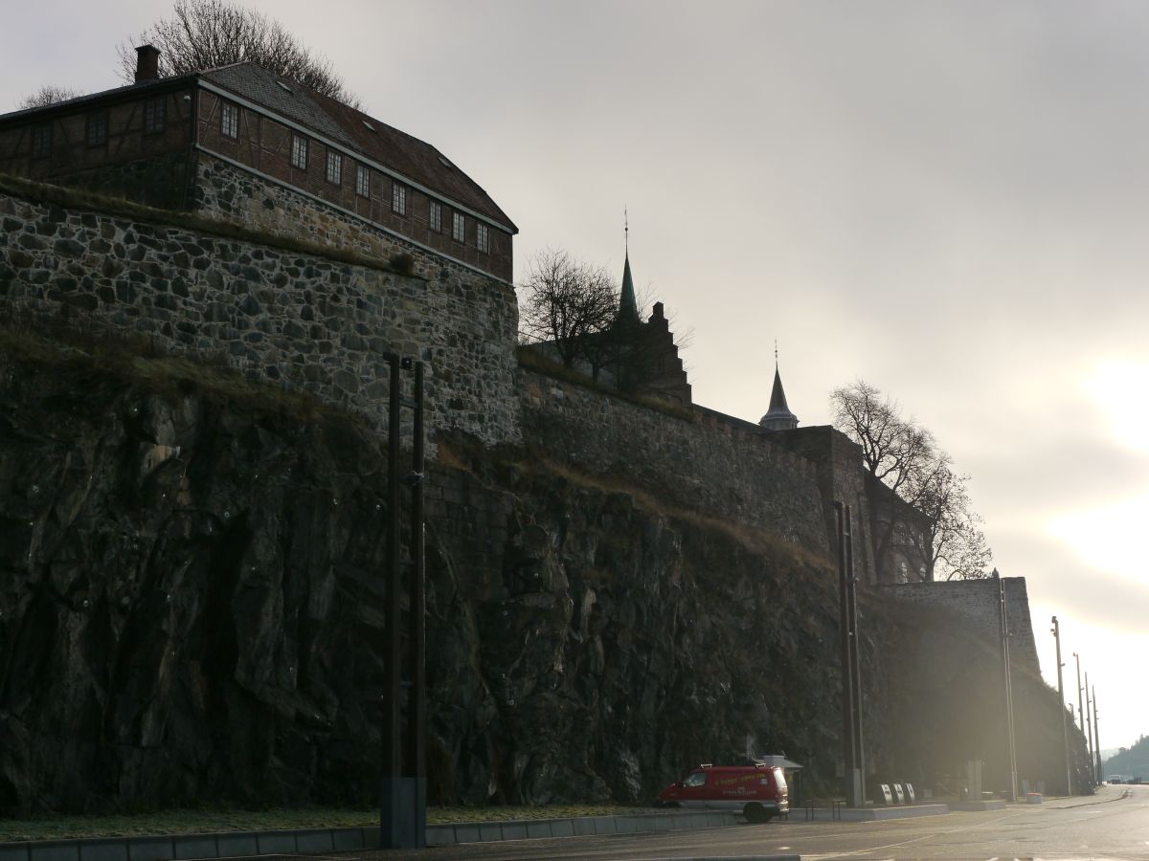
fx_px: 1726
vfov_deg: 28.0
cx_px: 574
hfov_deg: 36.8
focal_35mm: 52
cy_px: 430
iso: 160
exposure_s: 1/320
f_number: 9
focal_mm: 26
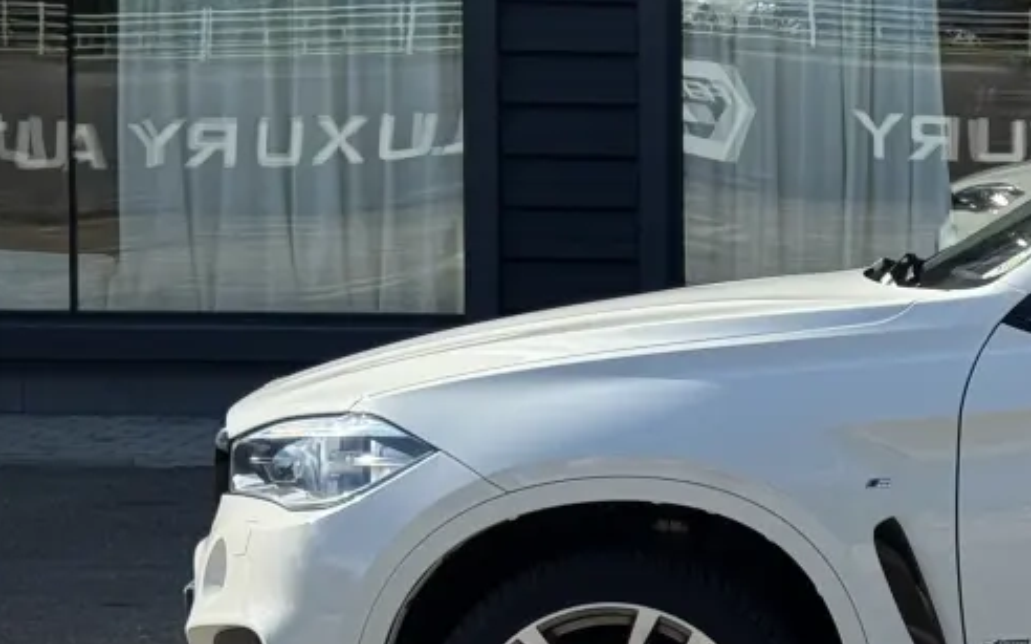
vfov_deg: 8.8
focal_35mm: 149
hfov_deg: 13.4
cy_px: 357
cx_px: 1427
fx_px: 4185
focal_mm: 6.76
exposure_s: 1/3096
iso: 64
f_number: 1.78
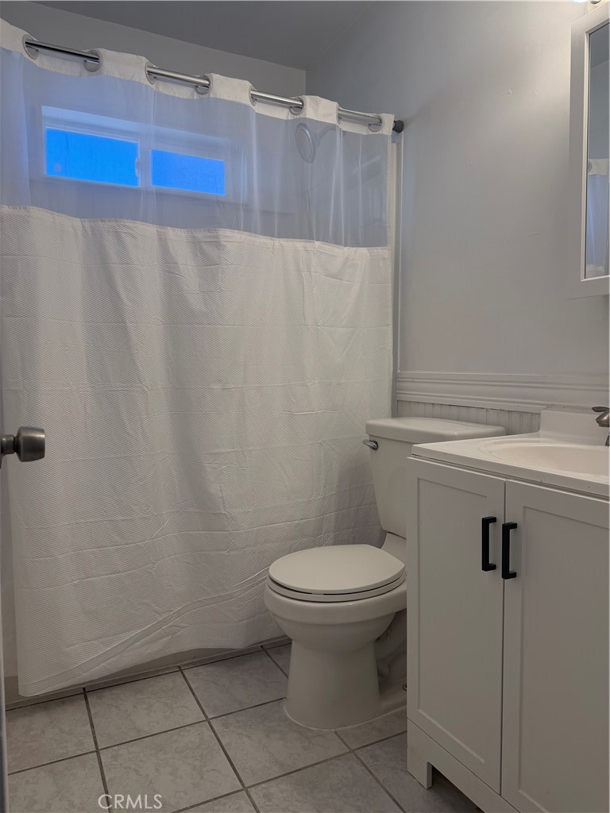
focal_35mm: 24
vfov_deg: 71.6
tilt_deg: -4.0
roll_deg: +0.2
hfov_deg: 56.8
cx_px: 305
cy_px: 406
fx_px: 564
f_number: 1.78
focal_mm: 6.76
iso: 80
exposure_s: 1/174
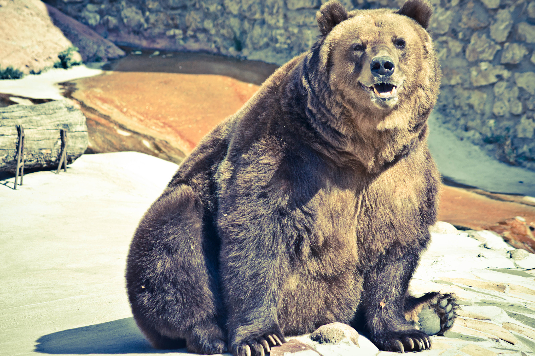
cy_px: 178
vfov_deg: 9.1
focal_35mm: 150
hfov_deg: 13.7
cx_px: 268
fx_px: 2228
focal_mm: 100
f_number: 5.6
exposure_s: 1/250
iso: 200
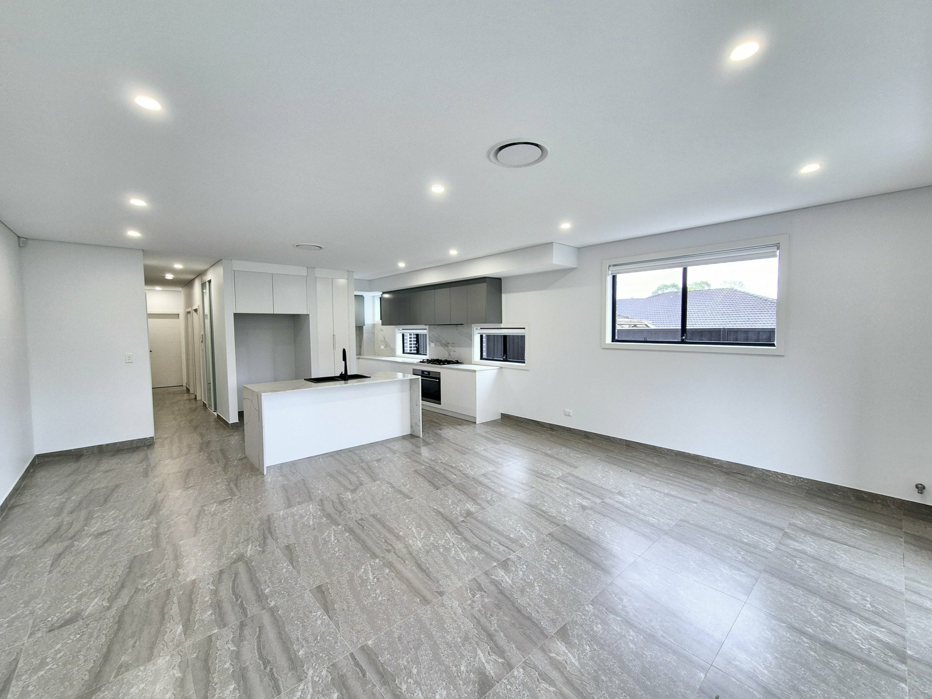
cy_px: 350
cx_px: 466
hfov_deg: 106.2
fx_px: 350
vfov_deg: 89.9
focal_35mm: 13
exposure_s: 1/50
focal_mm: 2.2
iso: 64
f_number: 2.2
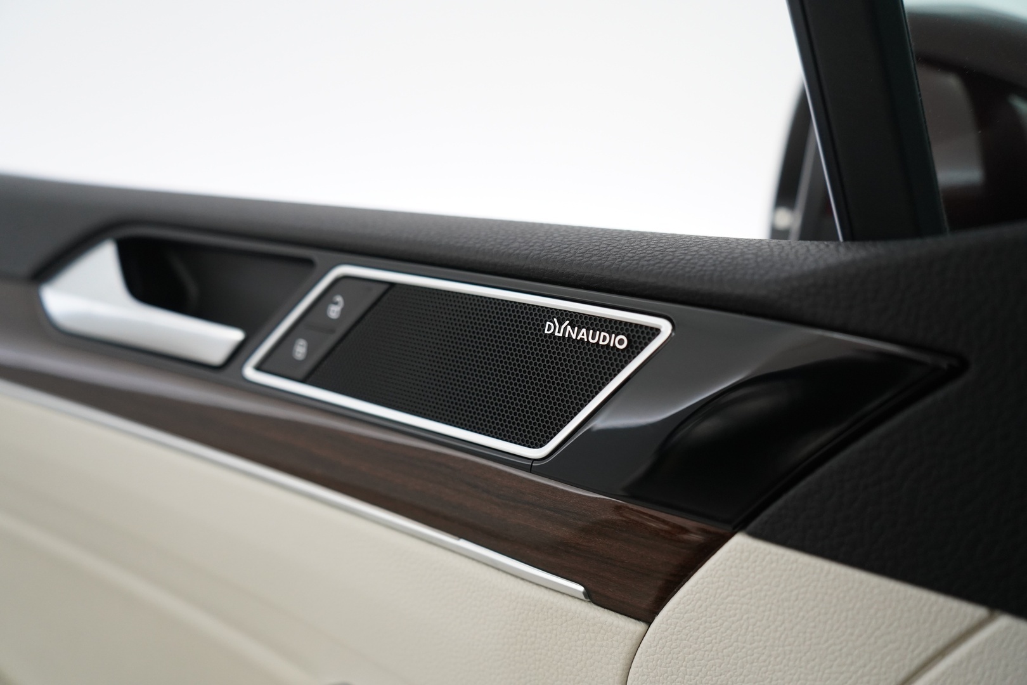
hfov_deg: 65.5
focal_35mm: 28
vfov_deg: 46.4
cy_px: 342
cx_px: 514
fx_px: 799
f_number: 3.5
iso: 2000
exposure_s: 1/60
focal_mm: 28
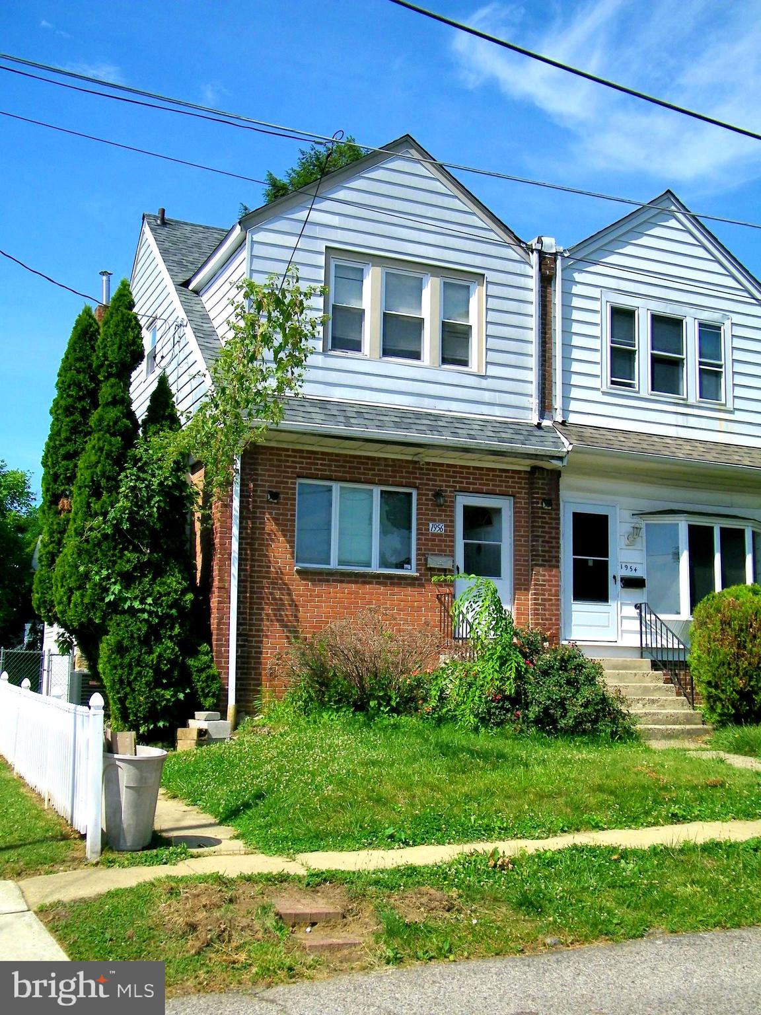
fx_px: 1143
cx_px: 380
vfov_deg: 47.9
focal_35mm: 39
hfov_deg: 36.8
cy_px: 508
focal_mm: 6.9
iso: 80
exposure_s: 1/400
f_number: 7.6
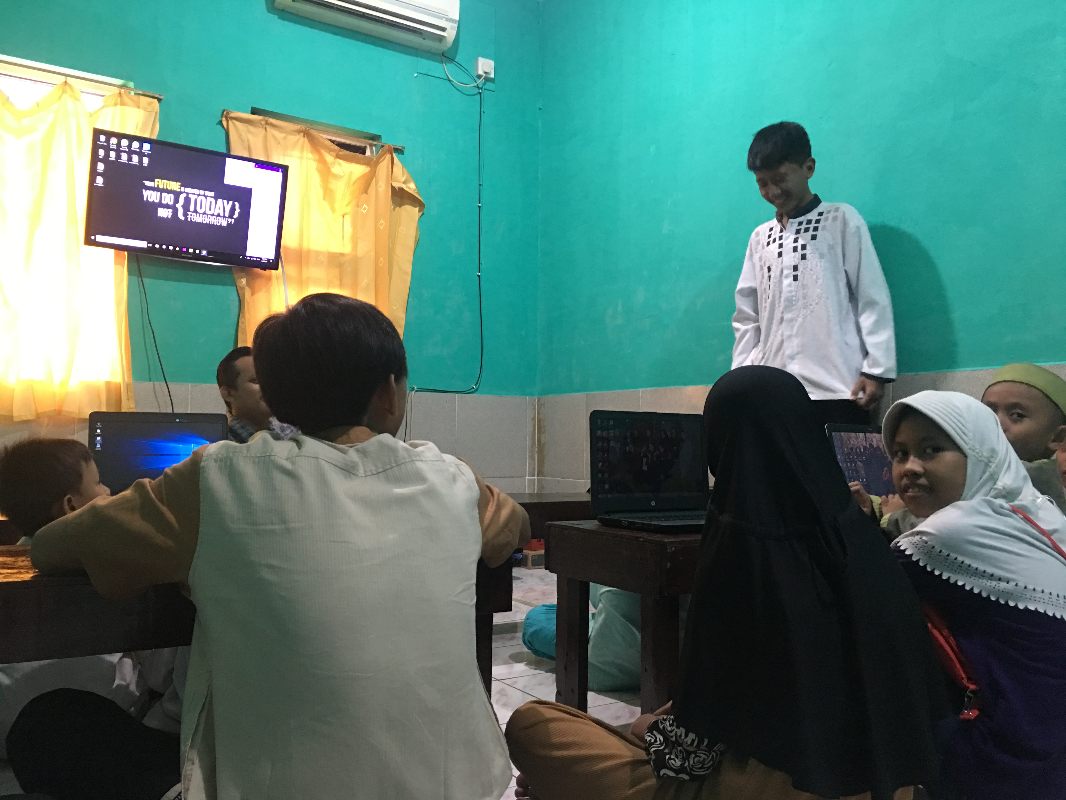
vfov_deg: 48.2
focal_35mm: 29
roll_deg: -1.2
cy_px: 400
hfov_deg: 61.7
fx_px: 893
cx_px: 533
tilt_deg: +4.6
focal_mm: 4.15
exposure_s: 1/8
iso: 100
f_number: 2.2
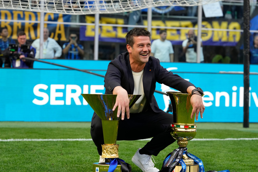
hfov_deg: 18.9
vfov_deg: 12.7
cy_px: 86
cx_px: 129
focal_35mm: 108
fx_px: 774
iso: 1600
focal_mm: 108
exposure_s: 1/1000
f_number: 5
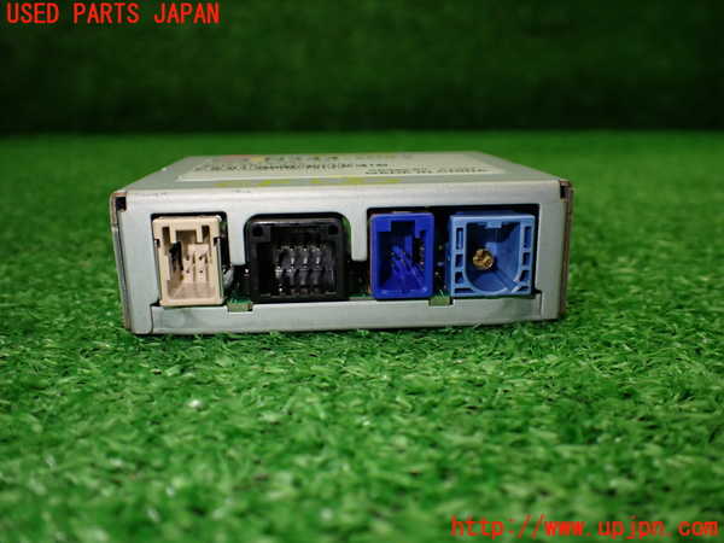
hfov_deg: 60.0
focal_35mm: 30
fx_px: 627
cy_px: 272
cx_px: 362
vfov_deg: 46.8
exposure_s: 1/125
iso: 200
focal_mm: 5.4
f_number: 2.3
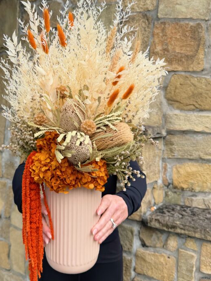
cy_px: 123
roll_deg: -1.0
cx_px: 77
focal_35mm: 36
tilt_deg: +0.1
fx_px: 293
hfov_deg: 39.4
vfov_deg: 51.2
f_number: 1.78
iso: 100
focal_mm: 6.76
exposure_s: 1/750
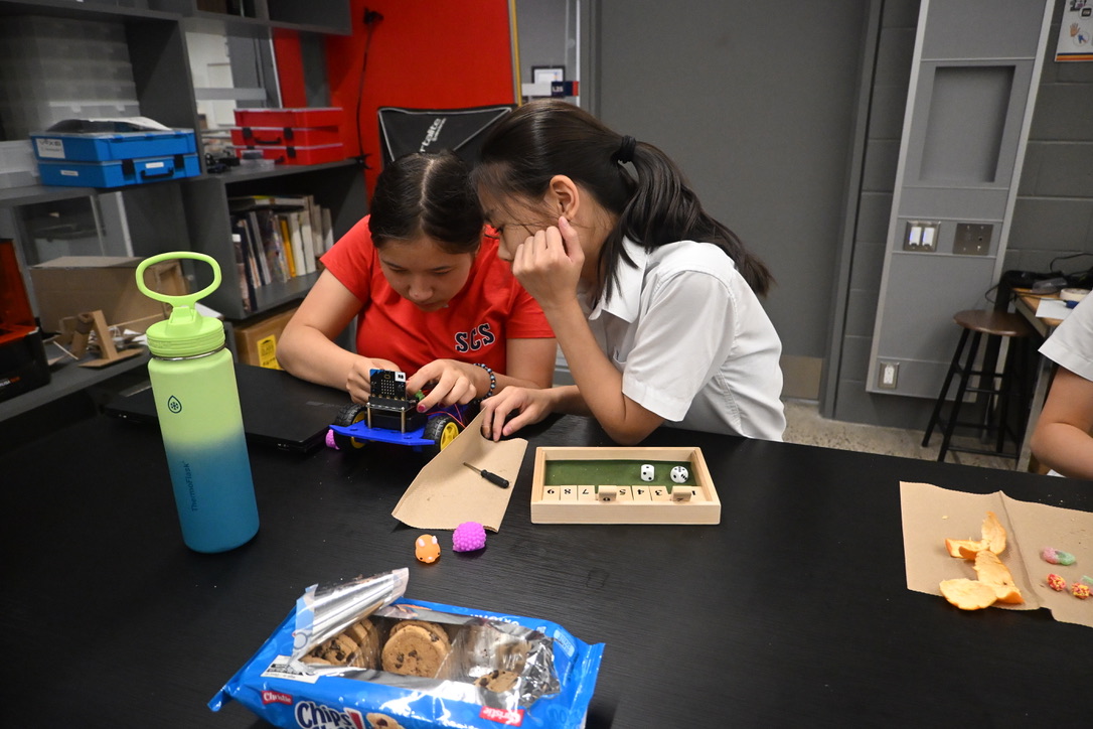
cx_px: 546
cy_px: 364
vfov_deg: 53.1
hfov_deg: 73.7
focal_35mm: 24
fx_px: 729
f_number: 3.5
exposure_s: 1/500
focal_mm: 16
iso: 4500
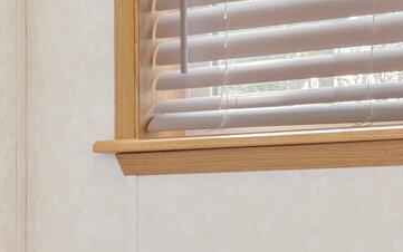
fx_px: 1143
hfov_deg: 19.7
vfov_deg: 12.5
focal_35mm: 104
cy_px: 243
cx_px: 69
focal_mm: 18
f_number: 9
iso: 64
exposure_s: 2.5
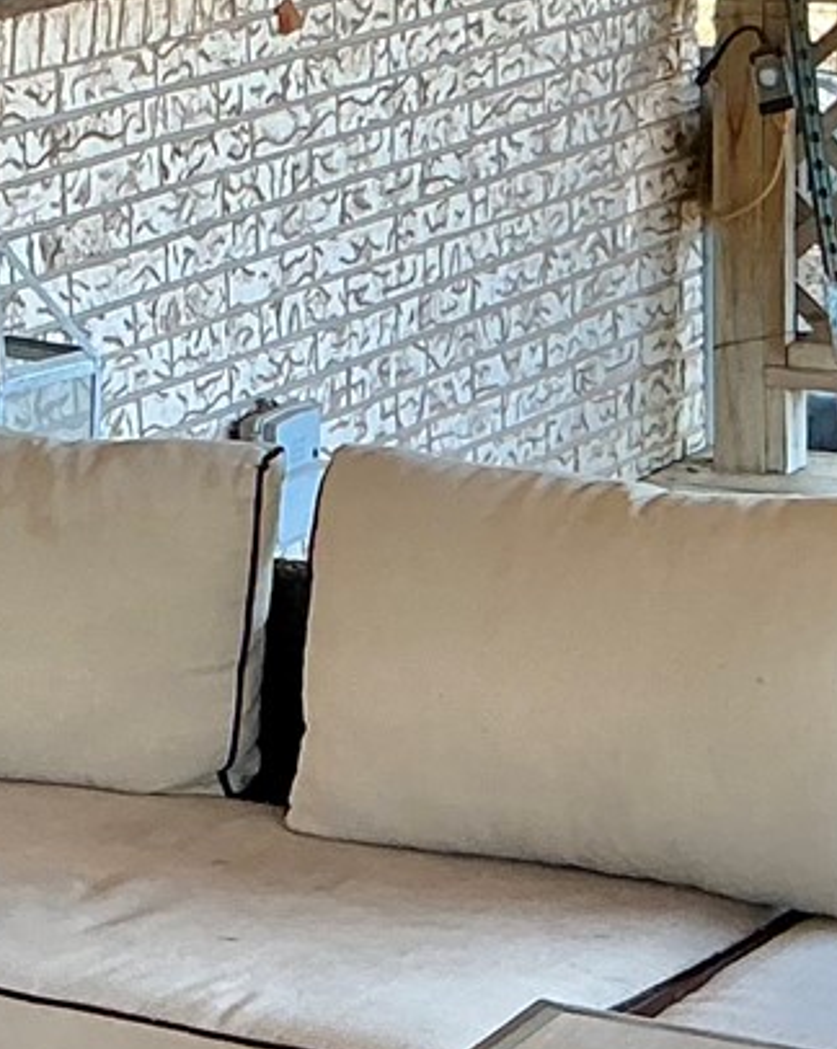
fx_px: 4156
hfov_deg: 10.9
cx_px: -532
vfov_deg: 14.4
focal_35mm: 134
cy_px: 506
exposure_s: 1/120
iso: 32
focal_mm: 3
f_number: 1.8
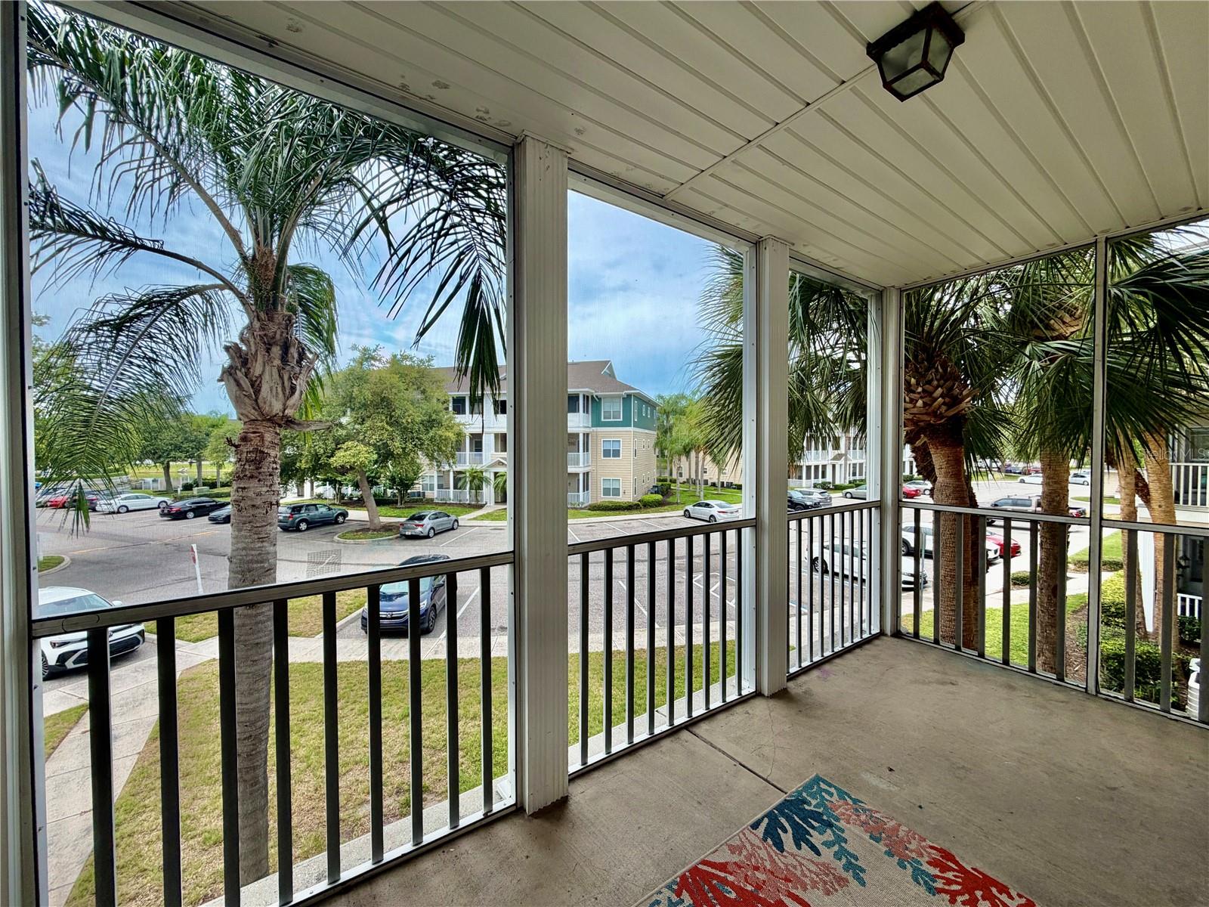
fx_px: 489
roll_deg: +0.8
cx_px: 604
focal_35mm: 14
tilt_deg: -0.9
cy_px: 454
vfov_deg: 85.7
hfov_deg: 102.1
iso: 40
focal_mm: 2.22
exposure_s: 1/564
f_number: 2.2
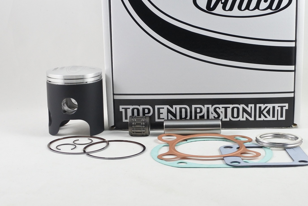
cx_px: 170
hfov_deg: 40.3
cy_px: 82
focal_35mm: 49
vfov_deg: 27.5
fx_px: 419
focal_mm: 13.4
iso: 500
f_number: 4
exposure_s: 1/125
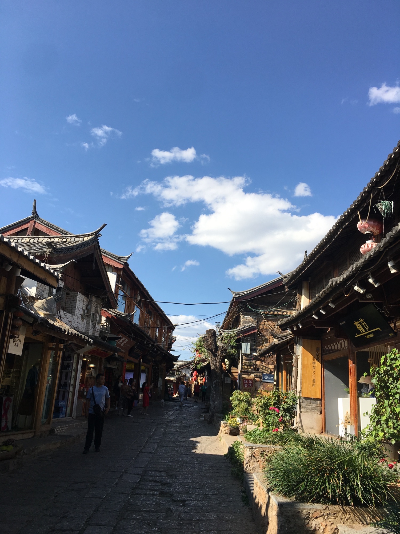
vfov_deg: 61.7
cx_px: 200
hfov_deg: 48.2
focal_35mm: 29
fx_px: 447
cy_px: 267
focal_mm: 4.15
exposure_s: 1/1282
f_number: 2.2
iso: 25
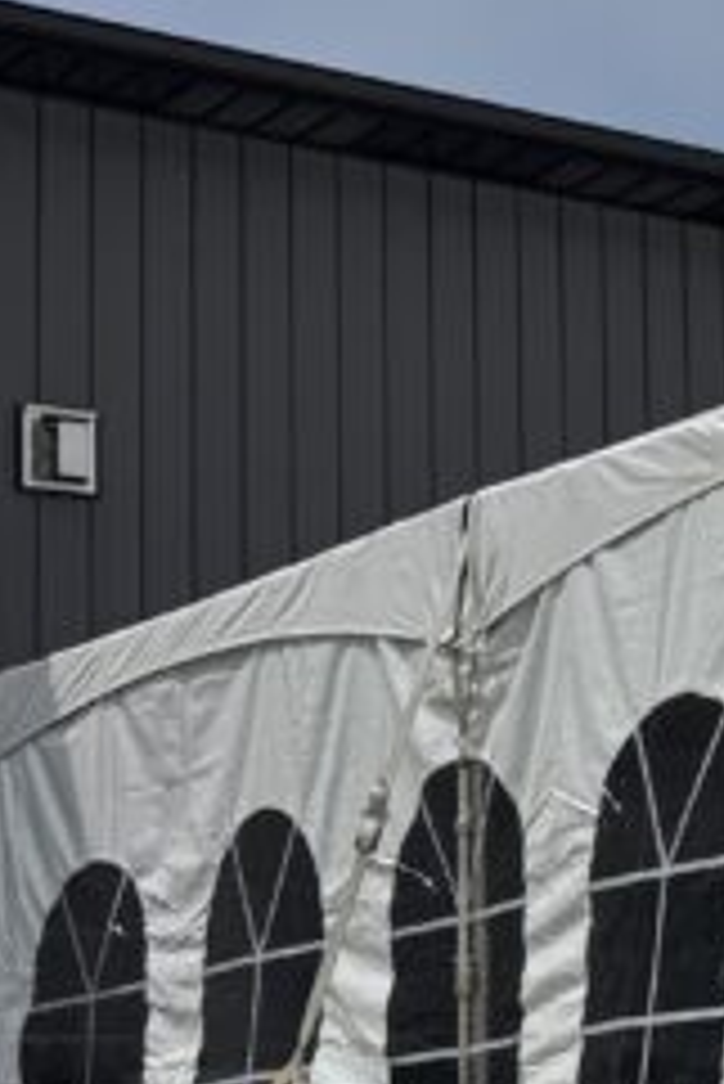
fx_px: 3193
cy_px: 828
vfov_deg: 19.1
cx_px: 1898
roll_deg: +3.6
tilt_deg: +5.9
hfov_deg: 10.5
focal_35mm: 106
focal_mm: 6.76
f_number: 1.78
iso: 80
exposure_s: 1/12346
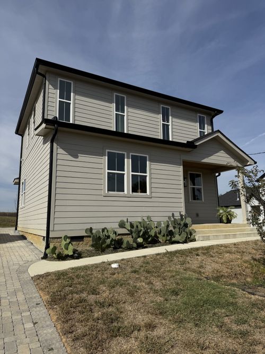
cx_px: 132
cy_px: 177
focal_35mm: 24
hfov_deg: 56.8
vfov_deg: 71.6
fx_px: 245
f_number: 1.78
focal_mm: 6.76
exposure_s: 1/7937
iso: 80
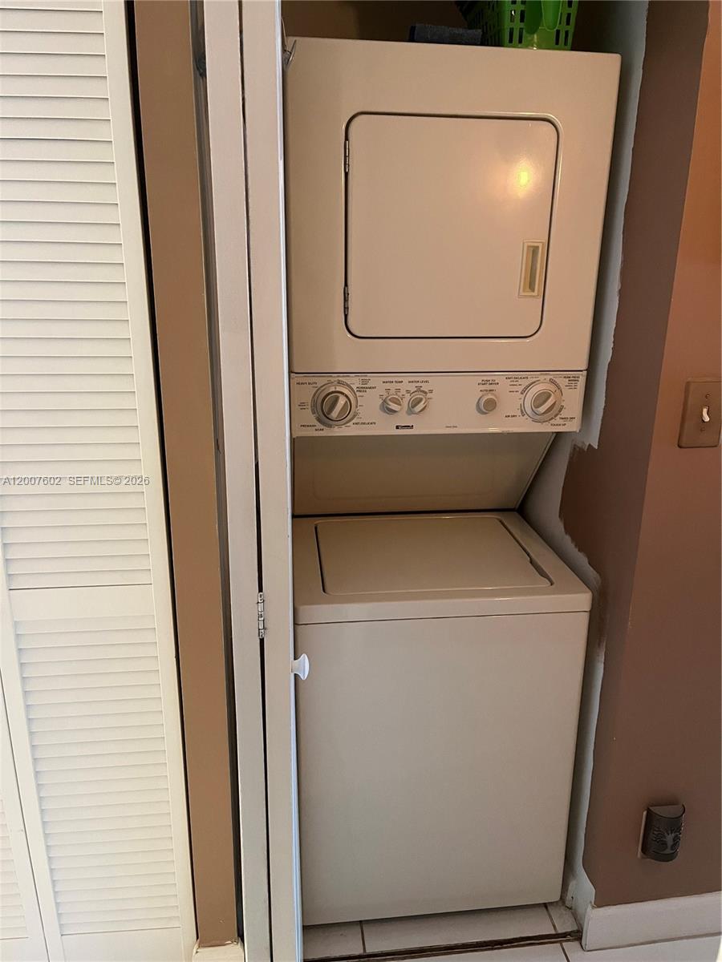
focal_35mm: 26
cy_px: 481
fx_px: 723
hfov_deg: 53.1
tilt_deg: -17.0
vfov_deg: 67.3
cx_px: 361
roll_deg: -0.4
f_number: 1.6
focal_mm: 5.1
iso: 400
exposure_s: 1/40
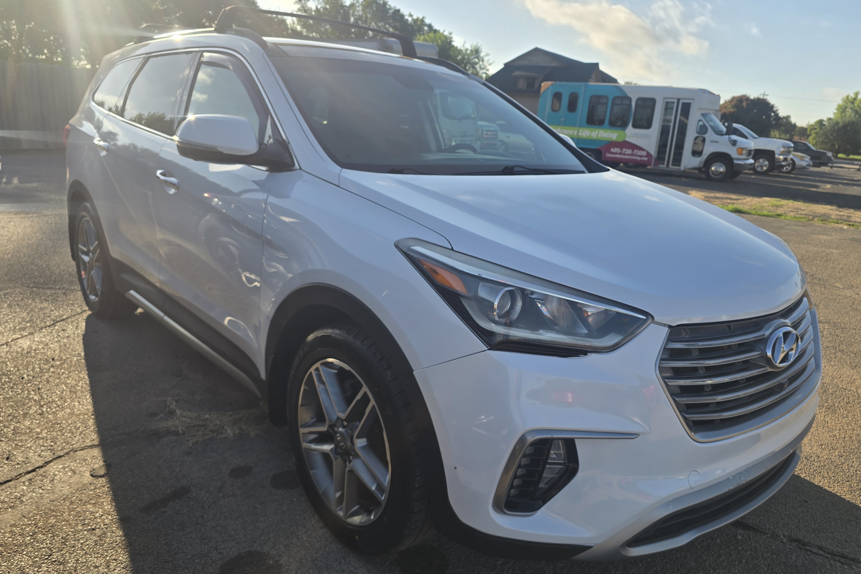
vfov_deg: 49.5
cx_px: 443
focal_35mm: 26
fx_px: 622
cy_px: 301
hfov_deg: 69.4
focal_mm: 6.3
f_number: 1.7
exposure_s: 1/705
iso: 12
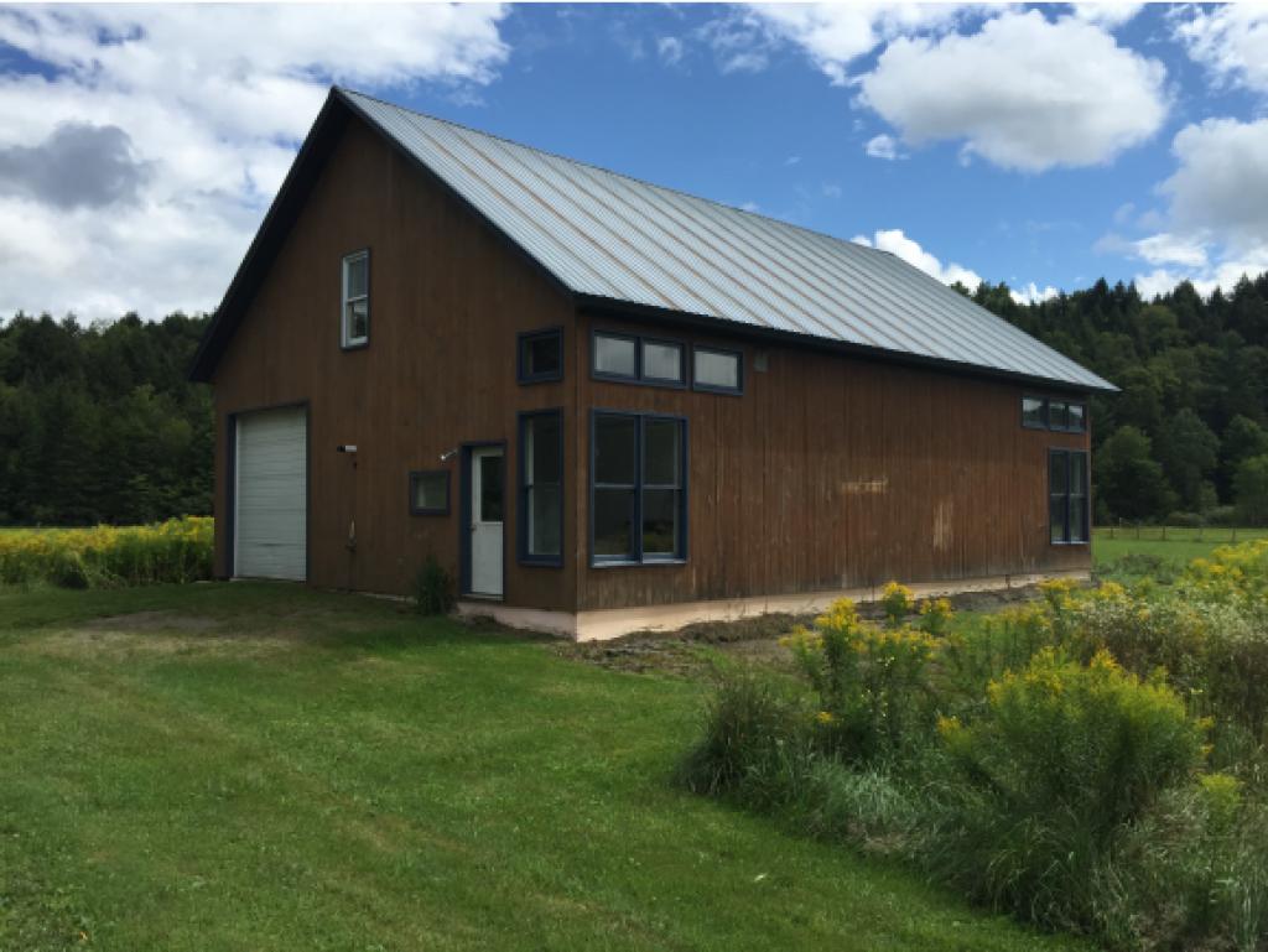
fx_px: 1063
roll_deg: -1.0
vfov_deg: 48.3
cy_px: 476
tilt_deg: +2.0
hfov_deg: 61.6
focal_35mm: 29
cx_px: 634
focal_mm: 4.15
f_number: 2.2
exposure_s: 1/2326
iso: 32
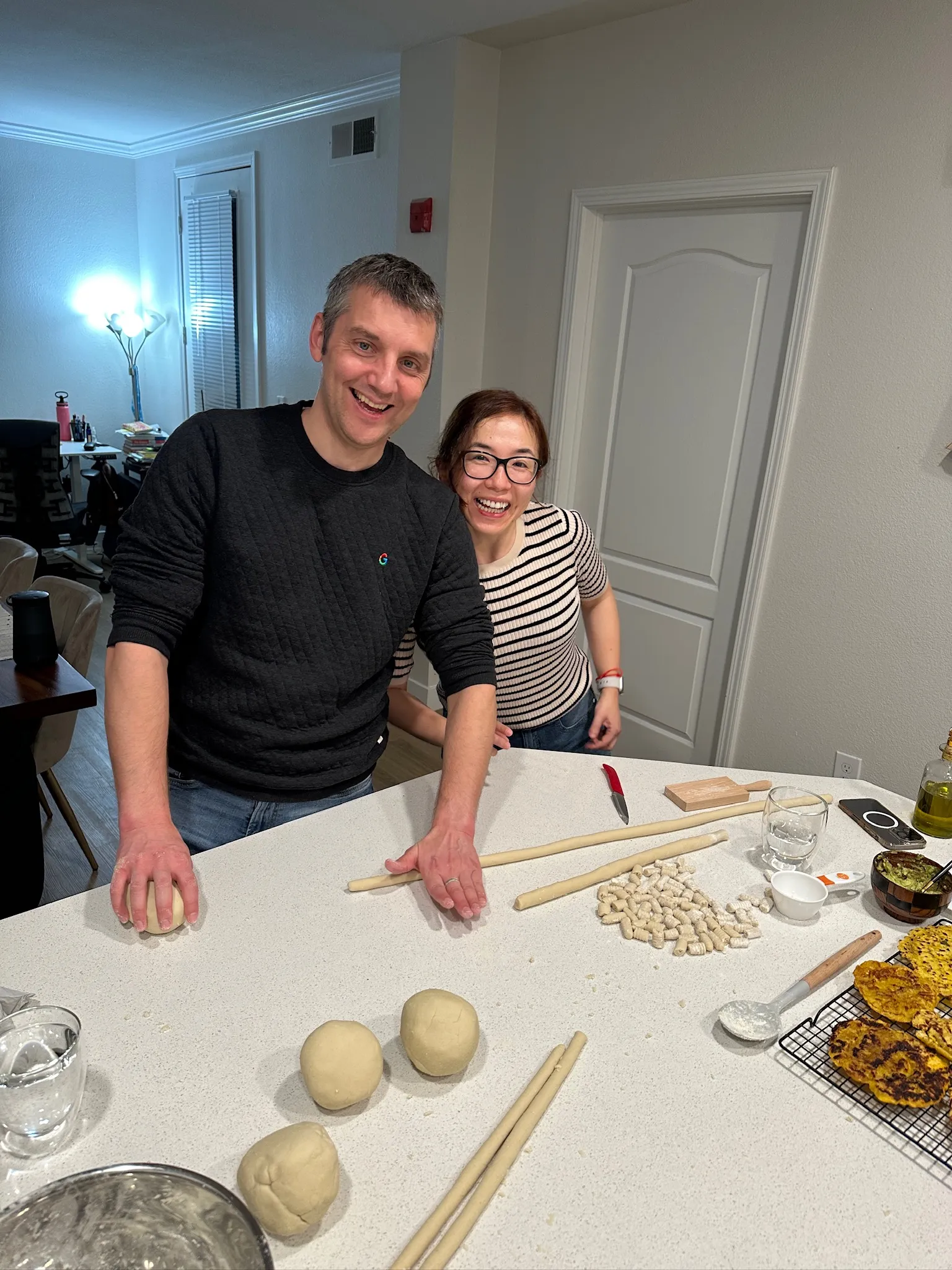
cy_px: 635
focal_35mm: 24
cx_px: 476
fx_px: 880
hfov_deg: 56.8
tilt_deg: -18.1
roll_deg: -4.6
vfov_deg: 71.6
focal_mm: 6.86
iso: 160
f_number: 1.78
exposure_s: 1/60
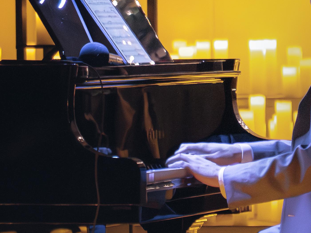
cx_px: 238
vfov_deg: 3.3
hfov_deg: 4.3
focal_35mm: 456
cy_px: -6
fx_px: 4096
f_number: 2.8
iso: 8000
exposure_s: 1/160
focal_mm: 70
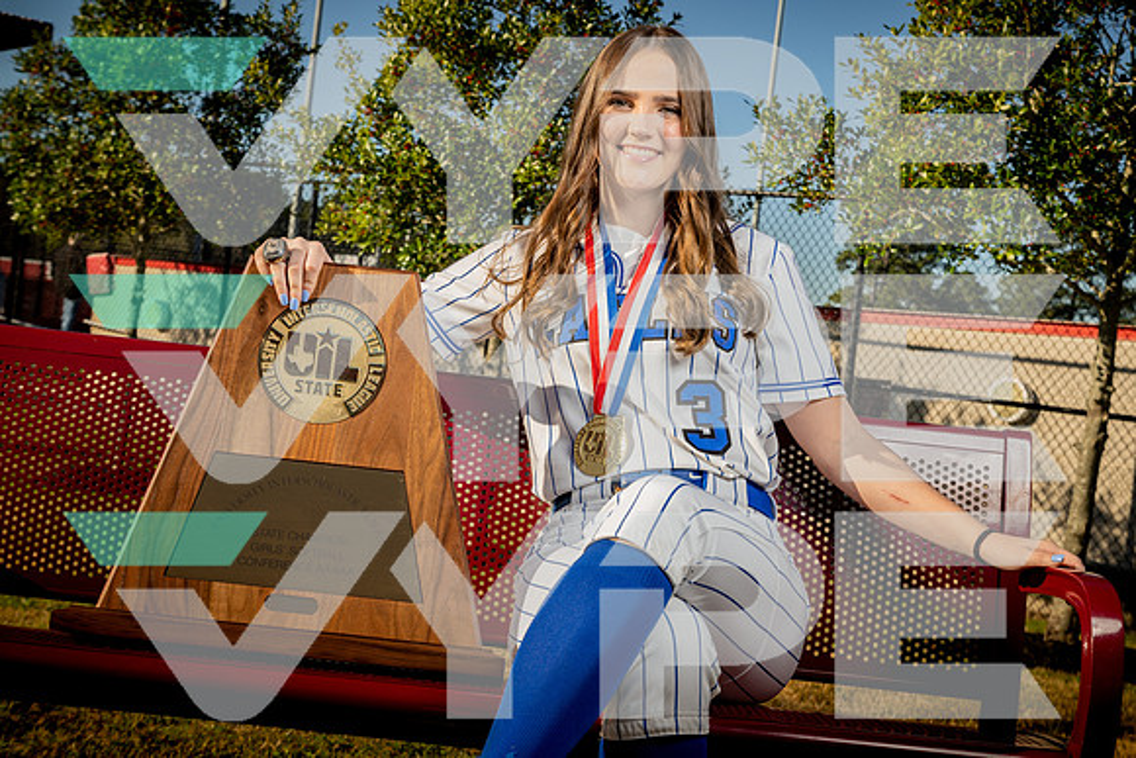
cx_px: 568
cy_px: 379
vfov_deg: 22.6
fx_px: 1894
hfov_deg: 33.4
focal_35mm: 60
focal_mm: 60
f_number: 10
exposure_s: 1/250
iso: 125
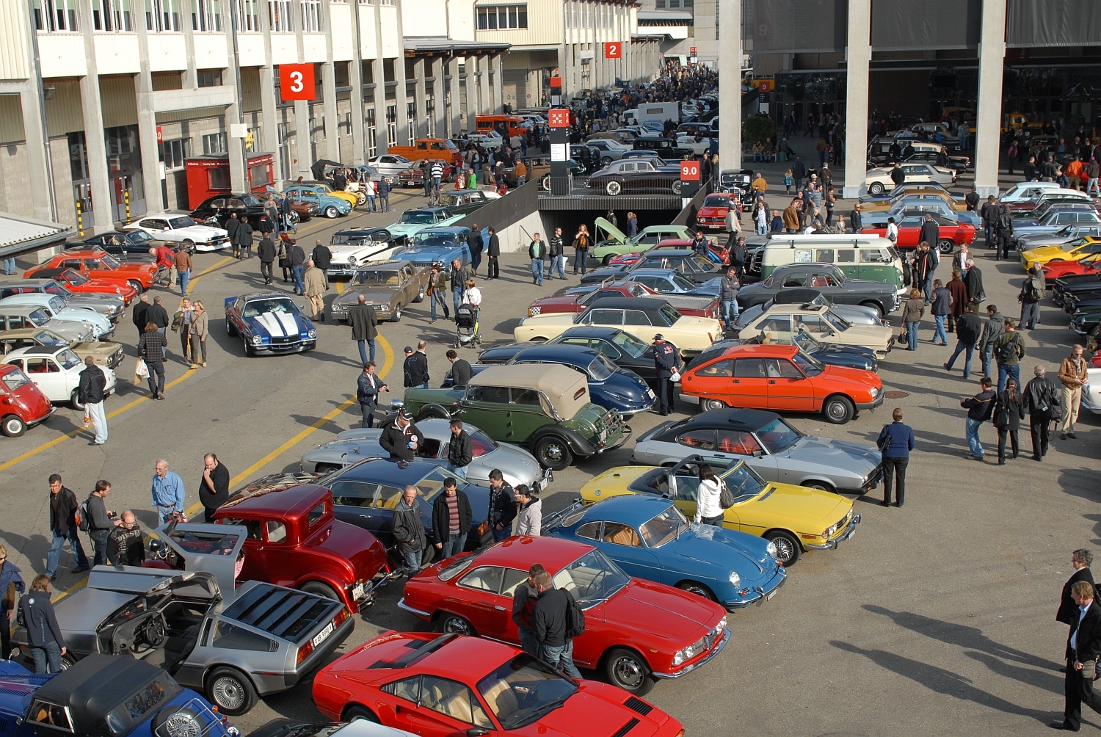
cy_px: 368
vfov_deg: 30.9
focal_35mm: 44
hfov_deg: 44.9
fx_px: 1332
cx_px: 550
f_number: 8
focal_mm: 29
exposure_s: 1/320
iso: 200
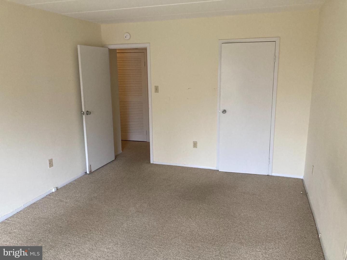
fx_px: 281
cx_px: 174
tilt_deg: -10.3
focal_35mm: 28
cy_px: 130
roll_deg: -0.4
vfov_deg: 49.7
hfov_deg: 63.4
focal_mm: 3.99
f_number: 1.8
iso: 125
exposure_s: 1/60
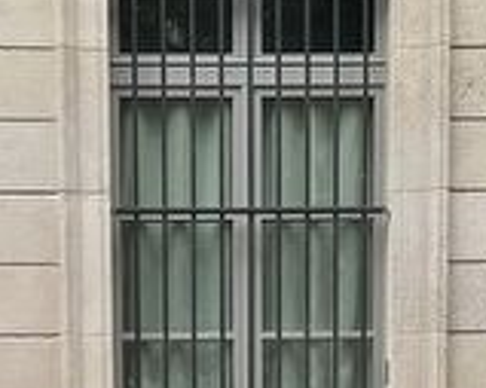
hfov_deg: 16.2
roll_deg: +0.9
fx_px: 1696
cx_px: 138
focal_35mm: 118
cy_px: 654
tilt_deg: -3.6
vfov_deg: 12.2
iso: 80
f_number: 1.78
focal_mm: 6.86
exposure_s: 1/943
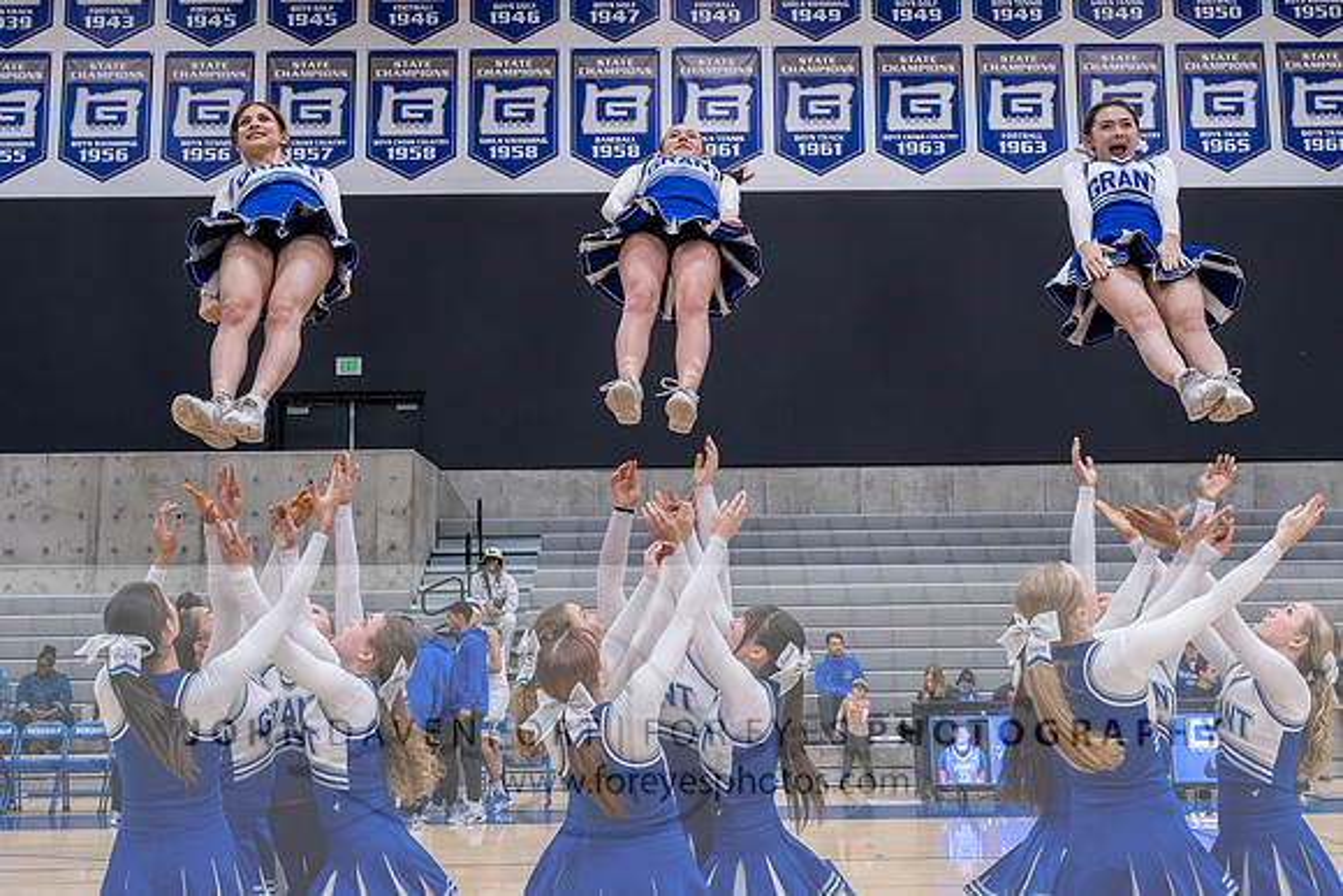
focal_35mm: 52
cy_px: 280
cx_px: 693
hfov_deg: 38.0
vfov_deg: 25.7
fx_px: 1949
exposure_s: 1/500
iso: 10000
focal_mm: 38
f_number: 5.6
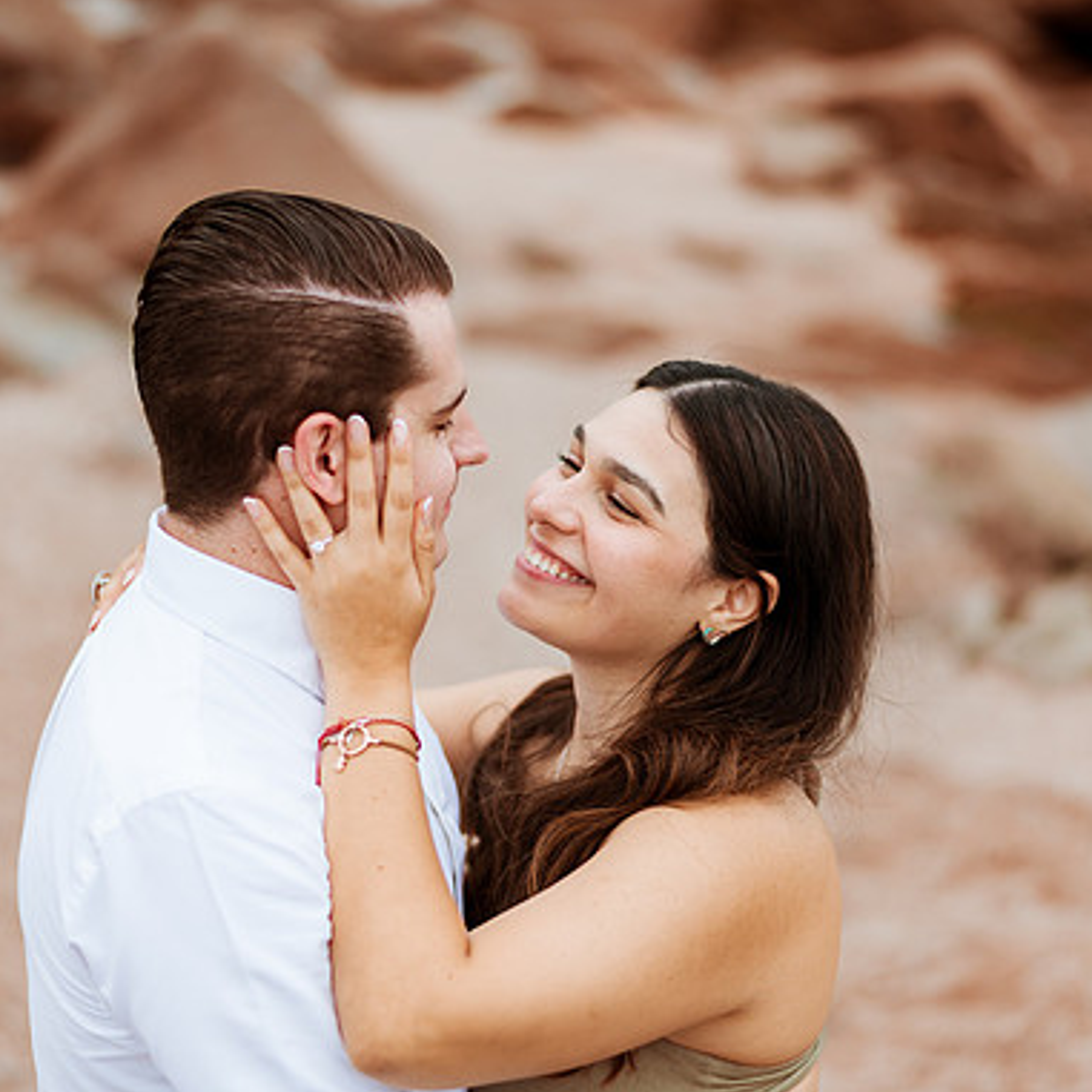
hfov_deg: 23.1
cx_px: 553
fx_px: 2677
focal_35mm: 75
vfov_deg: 23.1
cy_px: 549
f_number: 1.4
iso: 125
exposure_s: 1/640
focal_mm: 58
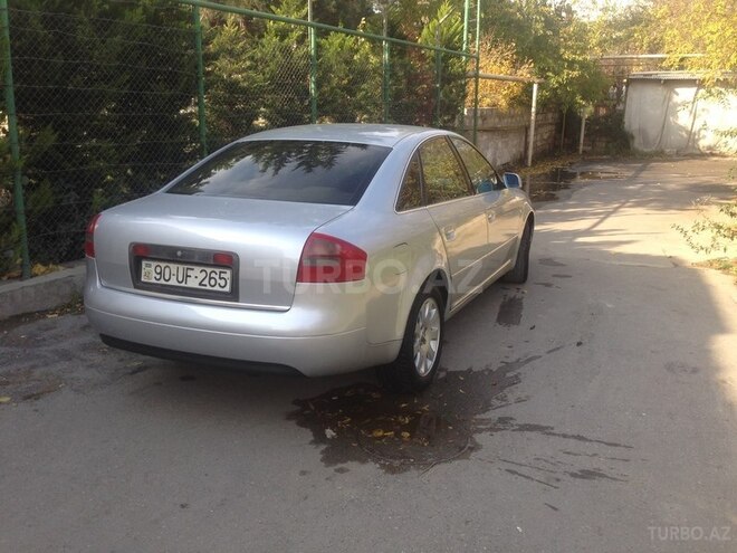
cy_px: 276
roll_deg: -1.1
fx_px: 703
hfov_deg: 55.4
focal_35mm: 33
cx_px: 368
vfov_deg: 42.9
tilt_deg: -15.0
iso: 50
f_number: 2.4
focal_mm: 4.12
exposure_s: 1/427
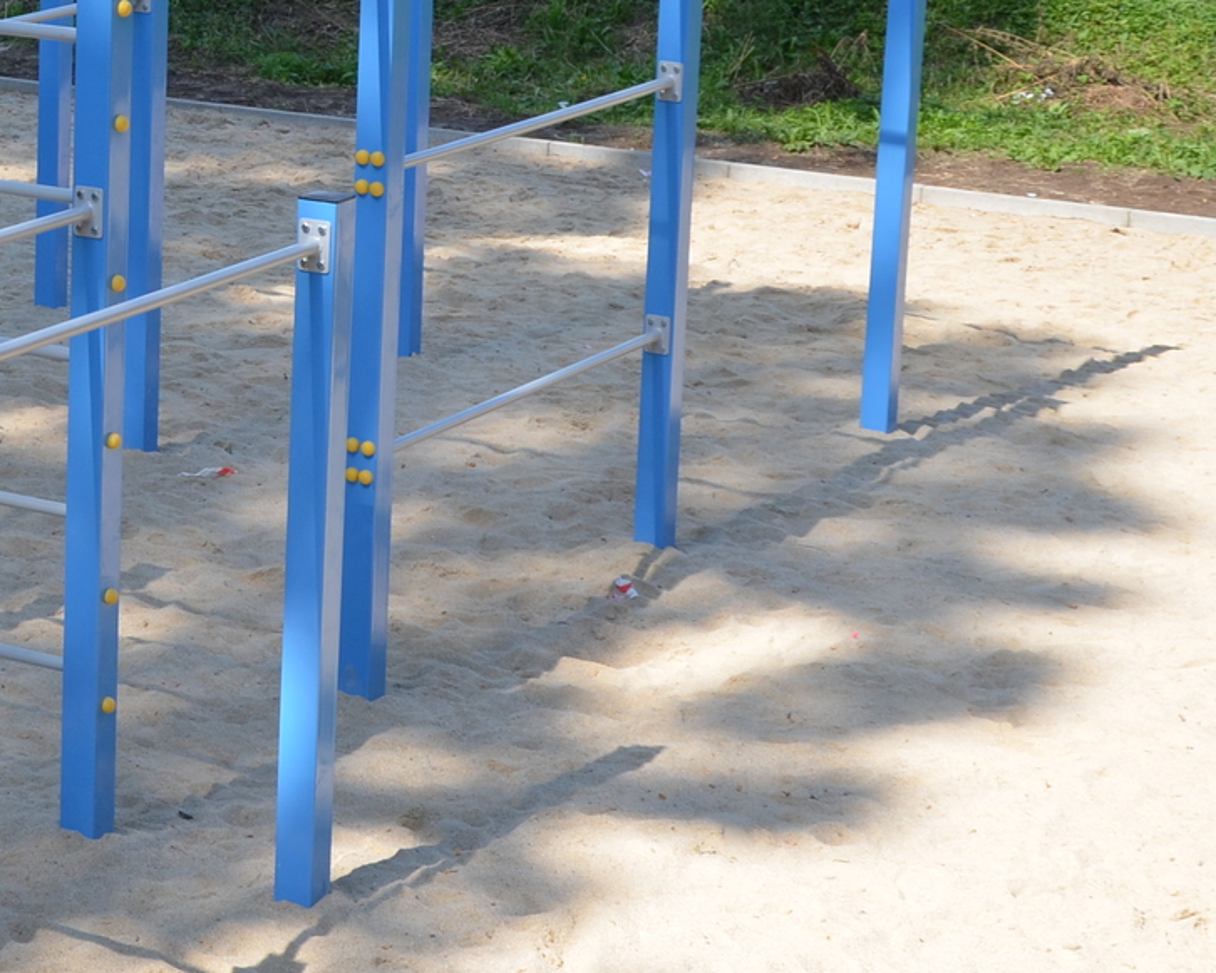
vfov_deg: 14.7
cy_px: 199
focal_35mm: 104
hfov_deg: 17.6
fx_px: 3743
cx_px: -216
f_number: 7.1
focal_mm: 28
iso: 200
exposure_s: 1/200
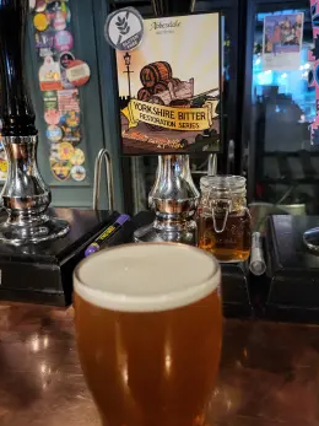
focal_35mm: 30
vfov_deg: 60.0
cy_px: 217
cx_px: 156
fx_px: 369
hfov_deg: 46.8
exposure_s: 1/25
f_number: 1.8
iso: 800
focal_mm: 5.4
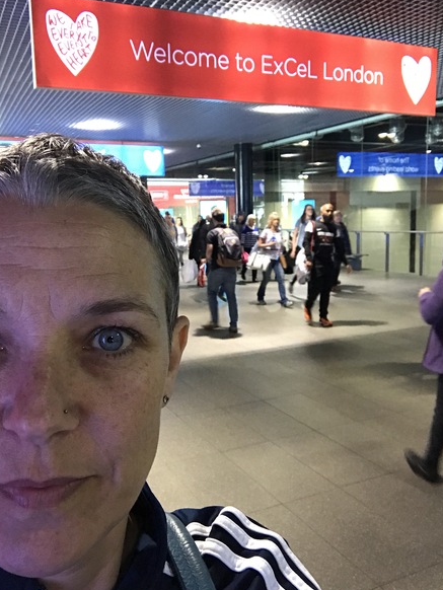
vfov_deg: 55.3
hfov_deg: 43.0
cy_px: 292
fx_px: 563
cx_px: 220
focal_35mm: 33
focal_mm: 2.87
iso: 250
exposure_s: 1/17
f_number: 2.2
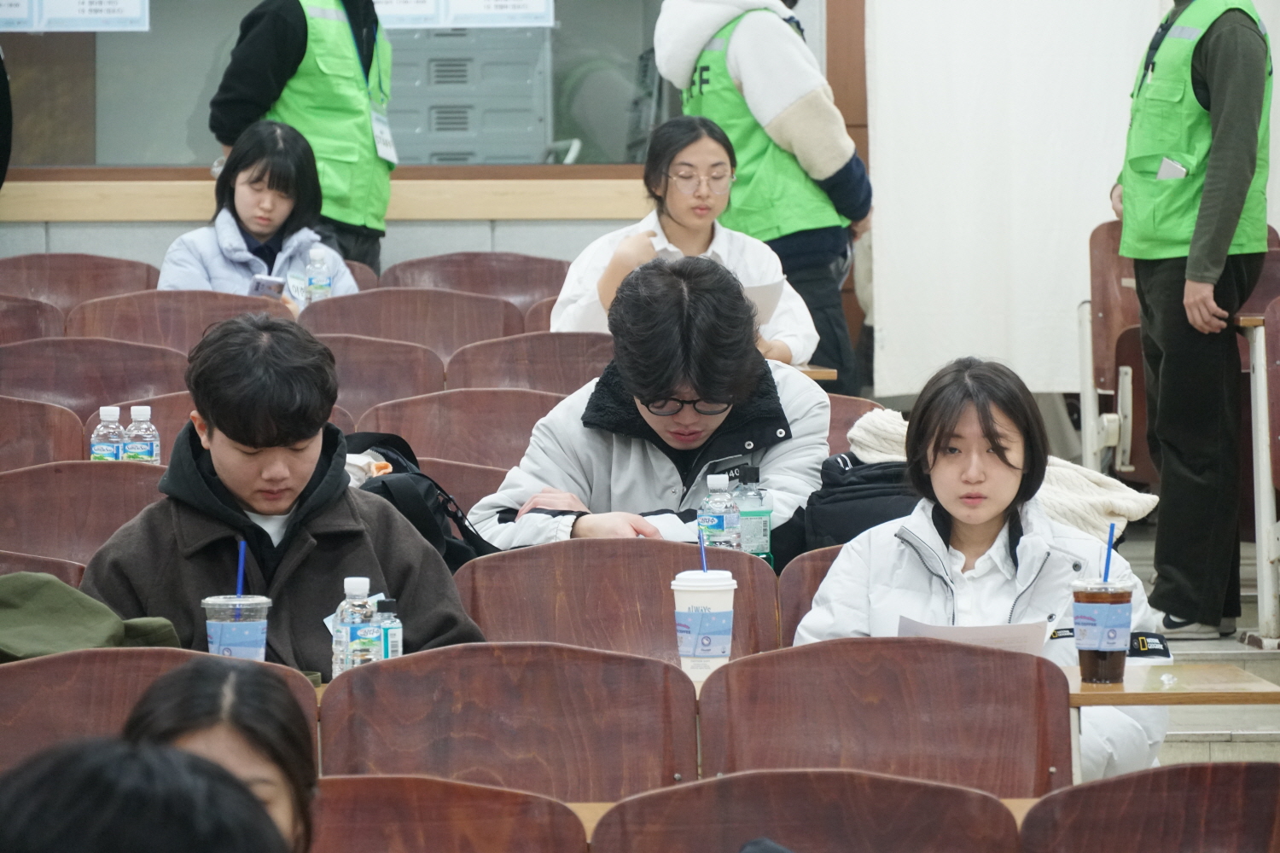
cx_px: 640
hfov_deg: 14.1
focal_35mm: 146
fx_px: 5173
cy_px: 426
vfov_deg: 9.4
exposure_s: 1/100
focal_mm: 97
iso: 2500
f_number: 5.6
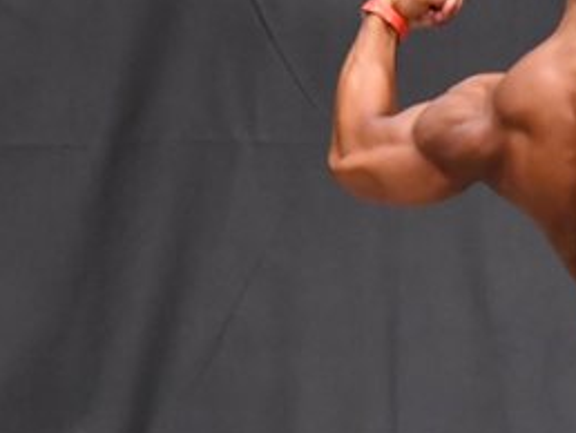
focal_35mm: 866
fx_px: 14423
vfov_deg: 1.7
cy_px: 272
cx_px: 827
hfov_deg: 2.3
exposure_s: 1/400
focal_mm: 200
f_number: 5.6
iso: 8000
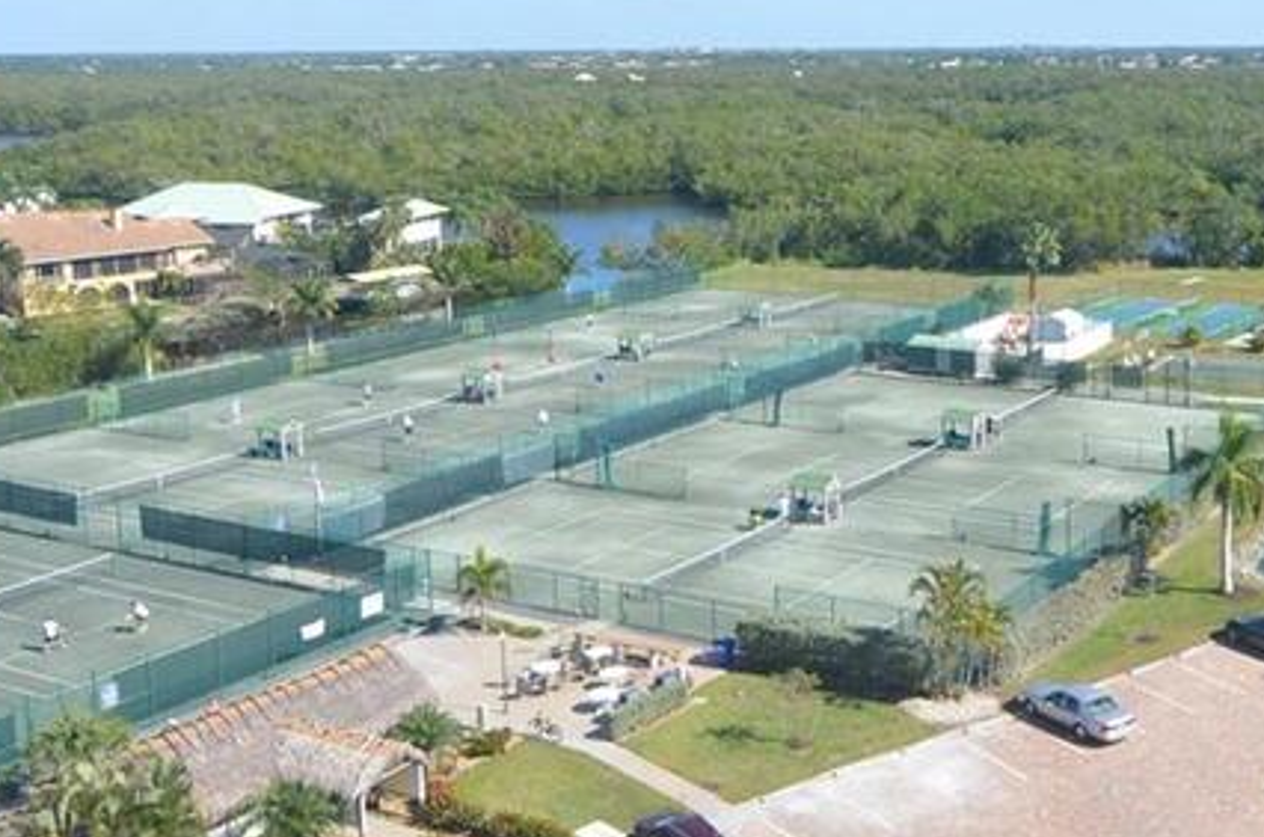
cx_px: 933
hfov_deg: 41.7
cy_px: 285
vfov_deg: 28.9
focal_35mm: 46
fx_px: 1611
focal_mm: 16
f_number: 8
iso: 140
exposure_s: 1/250
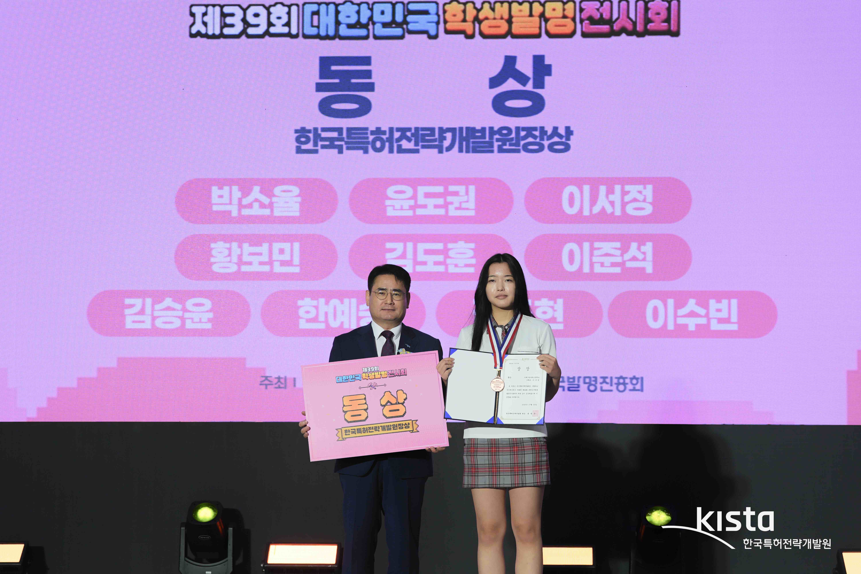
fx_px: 1913
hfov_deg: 25.4
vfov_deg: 17.1
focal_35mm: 80
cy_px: 287
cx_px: 430
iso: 250
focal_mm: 80
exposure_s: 1/250
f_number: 5
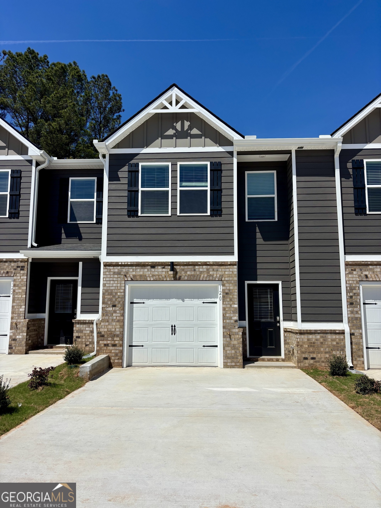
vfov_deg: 67.3
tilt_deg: +7.7
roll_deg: -1.6
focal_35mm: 26
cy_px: 254
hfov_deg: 53.1
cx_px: 190
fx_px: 382
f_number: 1.6
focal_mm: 5.96
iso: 50
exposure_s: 1/7194
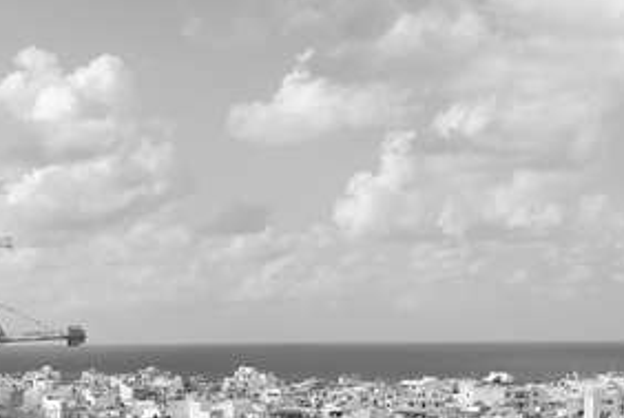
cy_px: 501
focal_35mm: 67
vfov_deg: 19.2
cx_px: 31
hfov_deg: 28.5
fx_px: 1163
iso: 100
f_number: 8
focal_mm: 18
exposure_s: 1/250
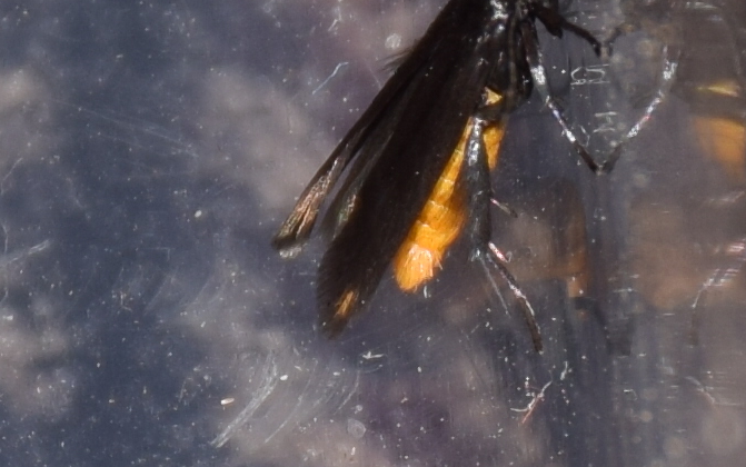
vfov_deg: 4.3
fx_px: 6224
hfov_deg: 6.9
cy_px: 146
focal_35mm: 306
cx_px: 398
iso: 100
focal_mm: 140
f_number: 8
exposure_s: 1/60
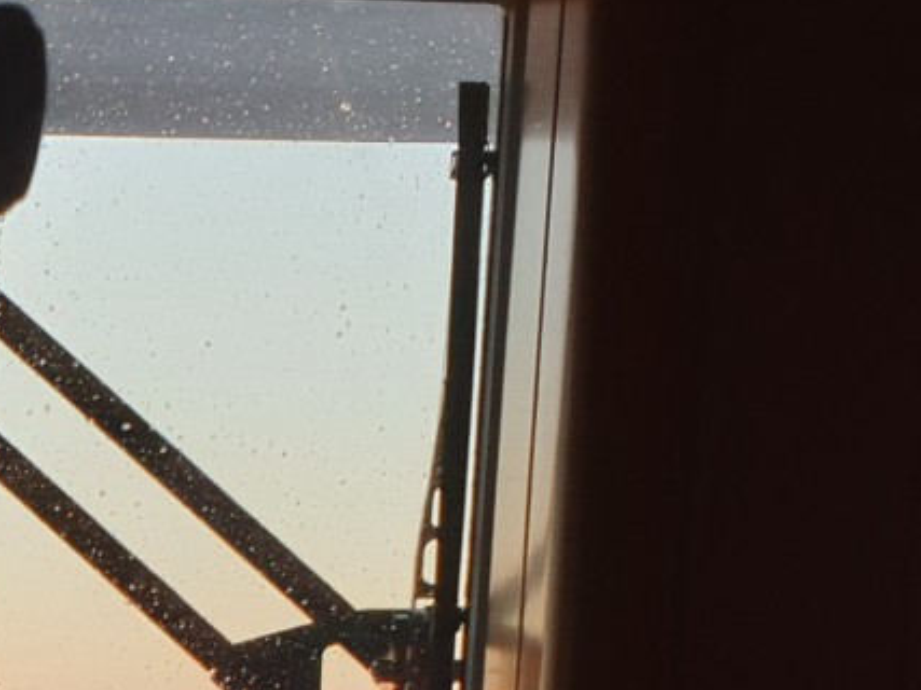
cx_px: -649
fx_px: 3112
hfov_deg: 15.0
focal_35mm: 117
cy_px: 1264
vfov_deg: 11.7
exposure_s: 1/187
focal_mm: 4.3
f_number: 2.4
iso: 50
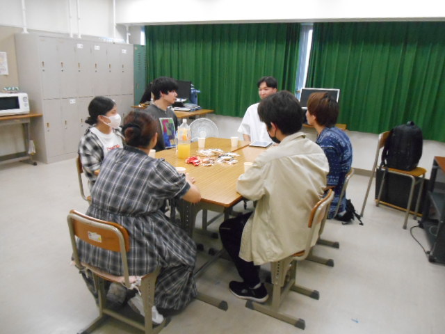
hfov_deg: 67.3
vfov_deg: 53.1
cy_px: 167
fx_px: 334
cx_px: 222
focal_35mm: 26
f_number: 3.4
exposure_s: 1/160
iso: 800
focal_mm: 4.7
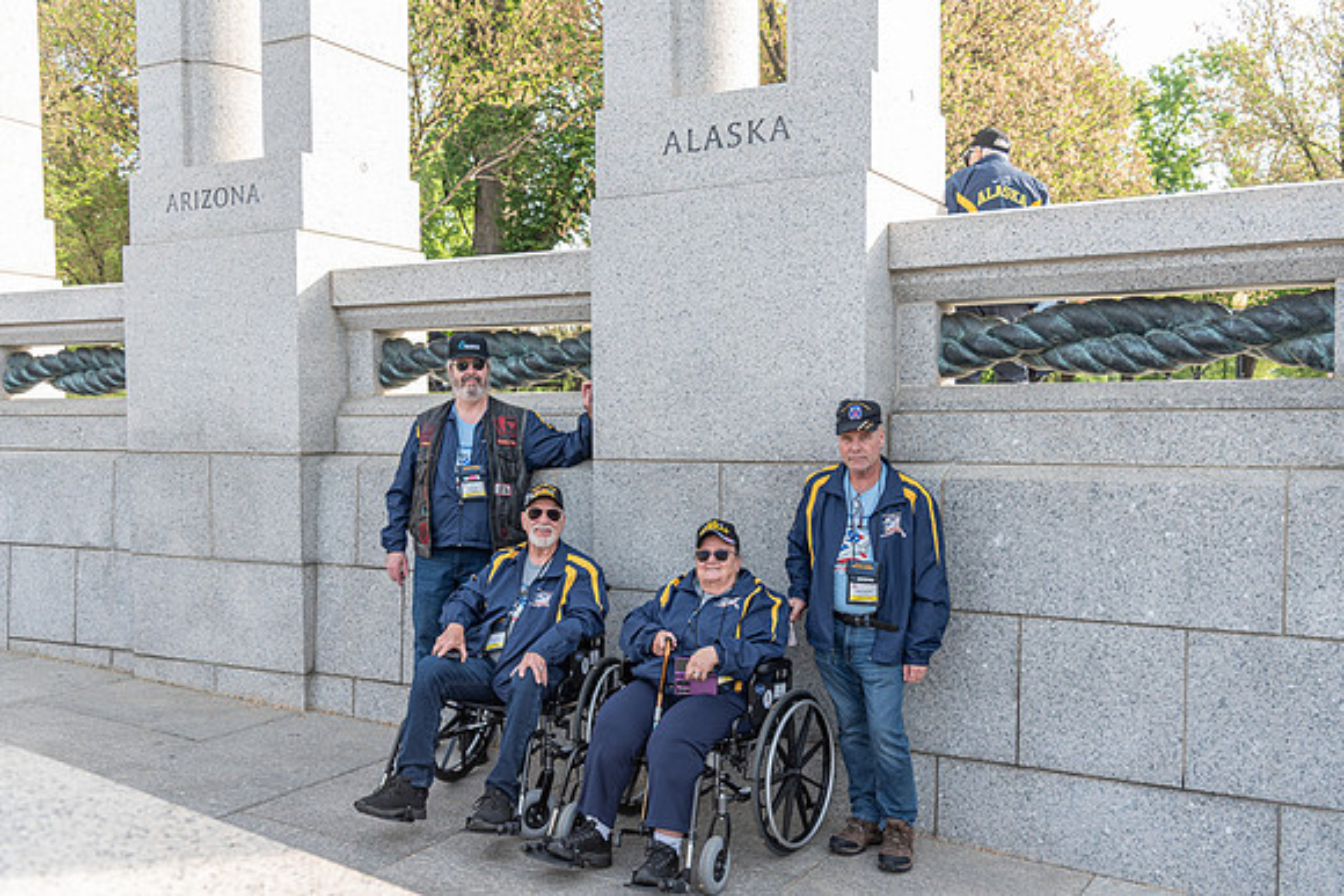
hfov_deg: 57.6
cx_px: 710
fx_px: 1223
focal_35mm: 33
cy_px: 473
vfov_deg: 40.3
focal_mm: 31
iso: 100
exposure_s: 1/125
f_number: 4
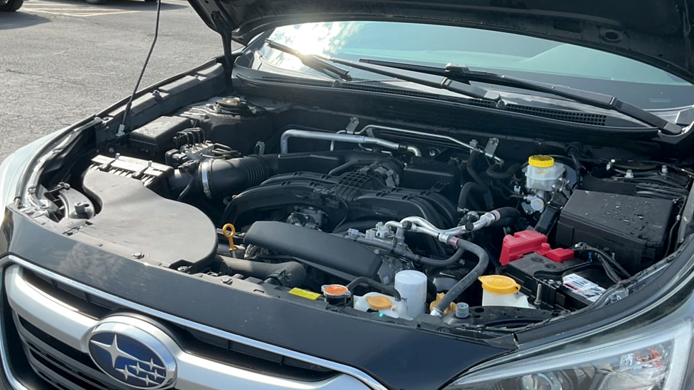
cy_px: 183
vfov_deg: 35.6
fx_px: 607
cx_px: 348
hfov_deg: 59.5
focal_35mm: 33
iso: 25
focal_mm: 3
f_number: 1.8
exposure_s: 1/580
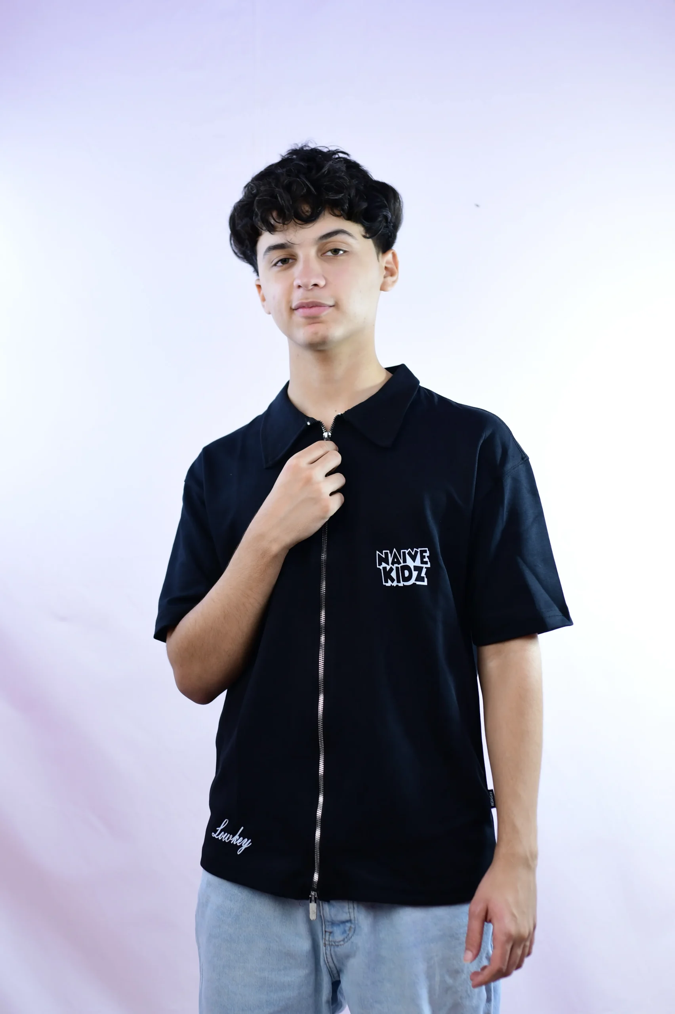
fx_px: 1464
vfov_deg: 38.2
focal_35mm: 52
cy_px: 507
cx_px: 338
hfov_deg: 26.0
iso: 320
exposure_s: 1/80
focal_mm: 35
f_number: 2.8
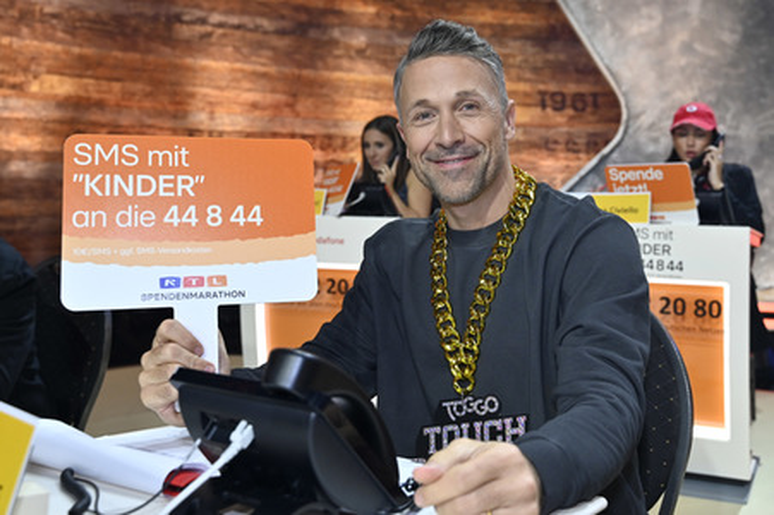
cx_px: 387
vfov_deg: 41.7
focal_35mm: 32
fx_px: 677
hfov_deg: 59.5
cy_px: 258
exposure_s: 1/200
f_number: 4
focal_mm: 31.5
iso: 1000
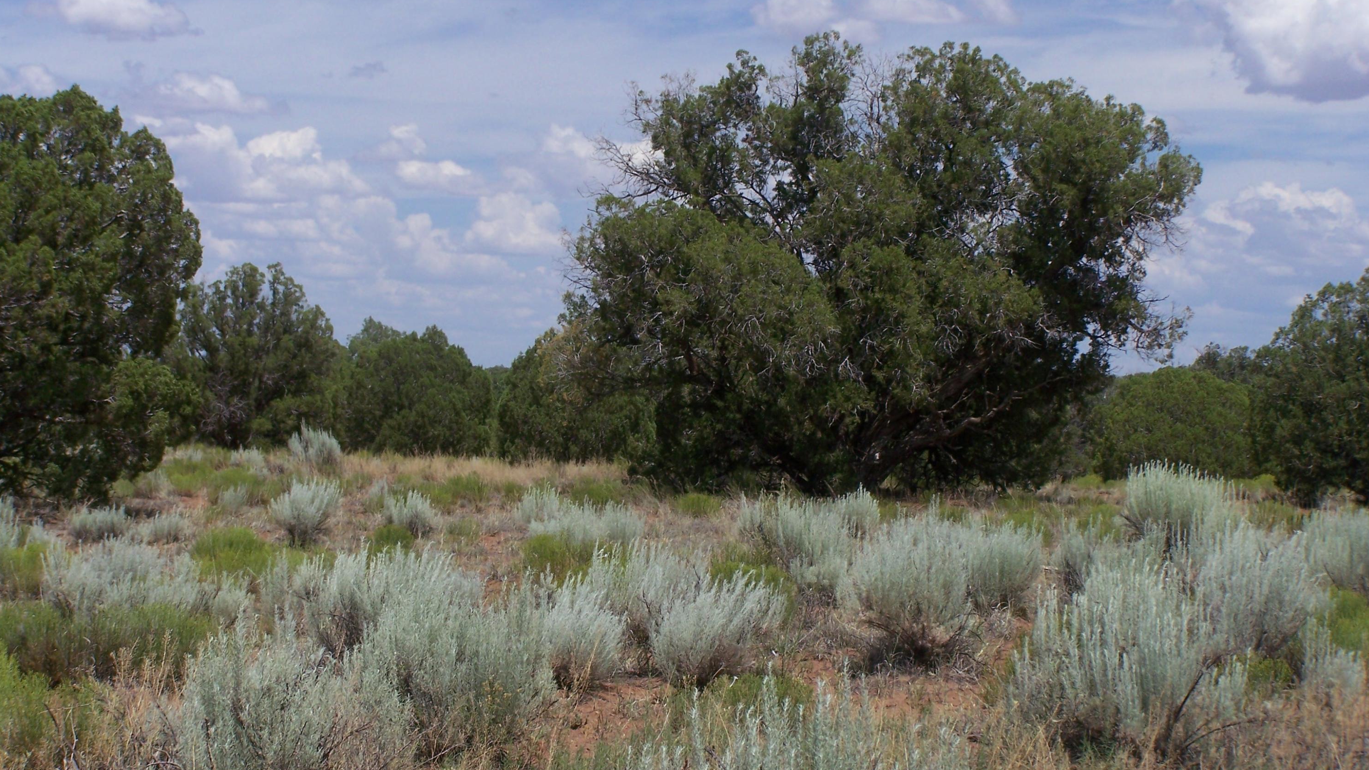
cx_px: 687
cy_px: 343
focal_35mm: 90
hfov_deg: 23.7
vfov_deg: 13.4
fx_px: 3267
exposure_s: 1/800
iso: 64
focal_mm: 13.7
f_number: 4.5
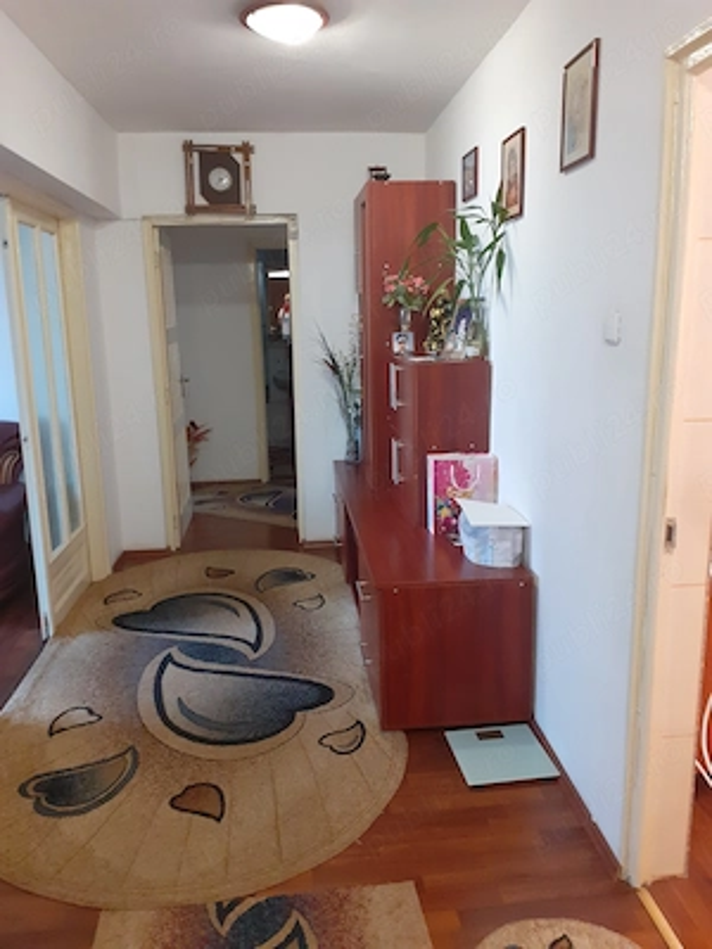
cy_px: 474
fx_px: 740
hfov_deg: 51.4
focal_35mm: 27
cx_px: 356
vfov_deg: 65.3
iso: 250
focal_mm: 3.6
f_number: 1.9
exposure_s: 1/25
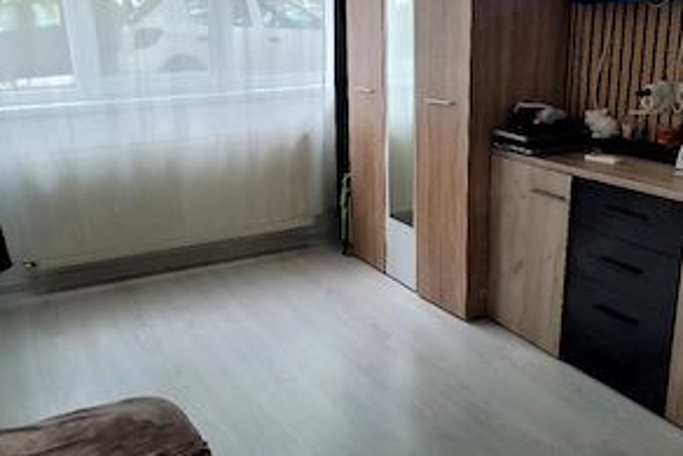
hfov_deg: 51.9
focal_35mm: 37
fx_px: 702
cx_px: 334
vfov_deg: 36.0
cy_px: 236
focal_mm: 5.4
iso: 80
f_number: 1.8
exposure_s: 1/100
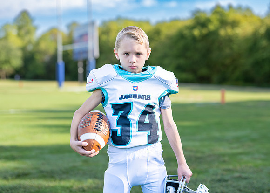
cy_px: 86
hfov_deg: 33.7
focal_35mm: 58
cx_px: 138
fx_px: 446
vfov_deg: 24.4
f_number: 1.8
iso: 100
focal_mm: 50
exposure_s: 1/1250
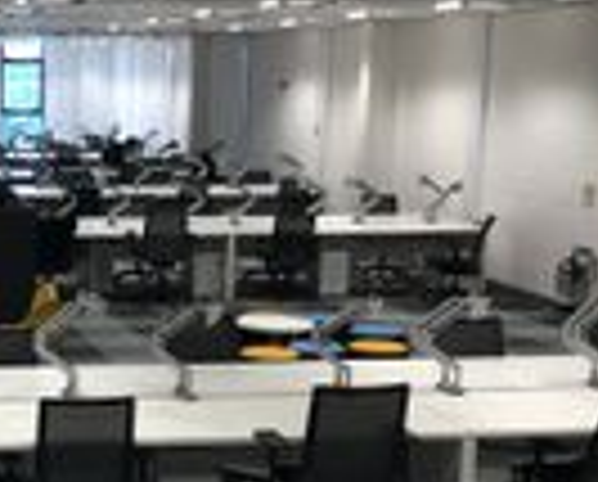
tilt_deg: -9.3
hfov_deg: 22.5
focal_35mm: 82
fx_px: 1454
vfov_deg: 18.7
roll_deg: +1.3
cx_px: 31
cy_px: 342
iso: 32
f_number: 1.8
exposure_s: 1/33
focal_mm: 3.99
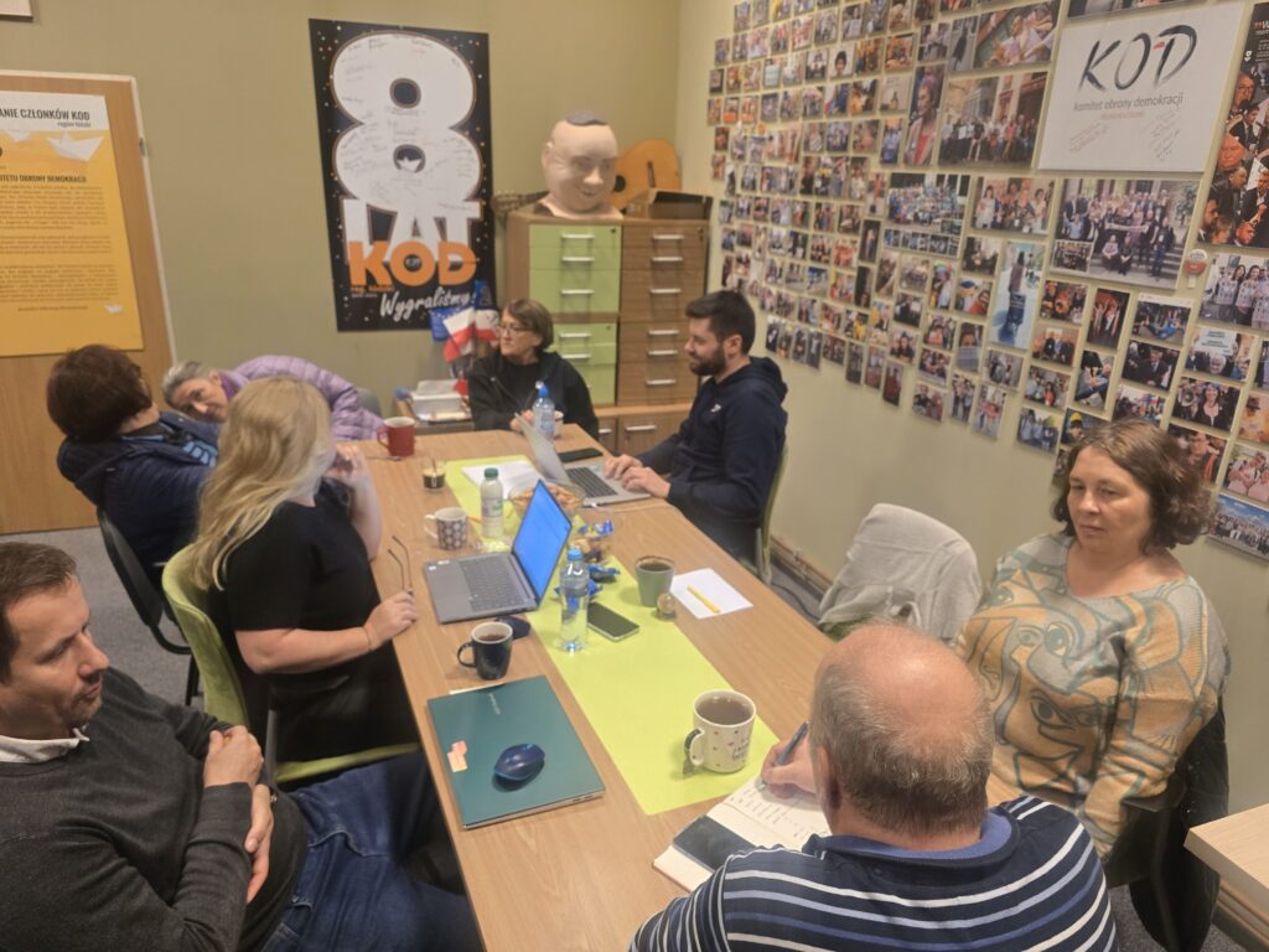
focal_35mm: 23
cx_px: 634
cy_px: 476
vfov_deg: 58.9
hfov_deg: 73.9
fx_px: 843
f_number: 1.7
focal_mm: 6.3
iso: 640
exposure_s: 1/100
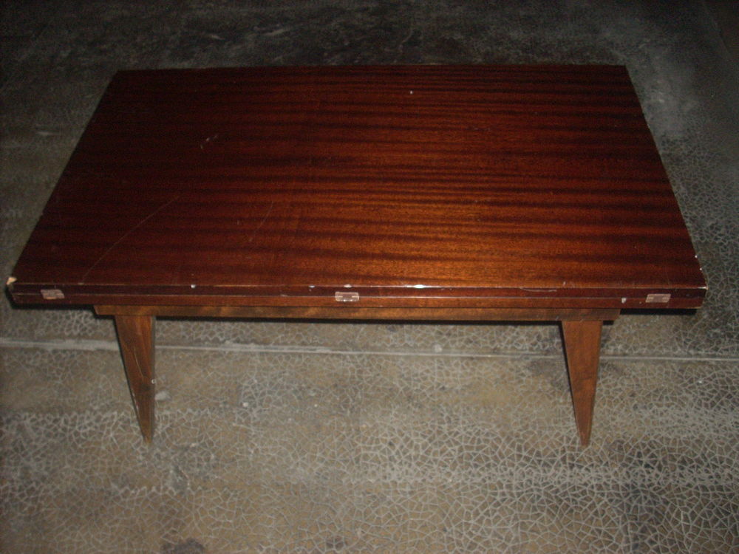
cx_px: 370
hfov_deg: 50.1
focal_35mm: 37
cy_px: 277
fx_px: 790
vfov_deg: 38.7
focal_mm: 6.2
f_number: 2.8
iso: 200
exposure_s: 1/60
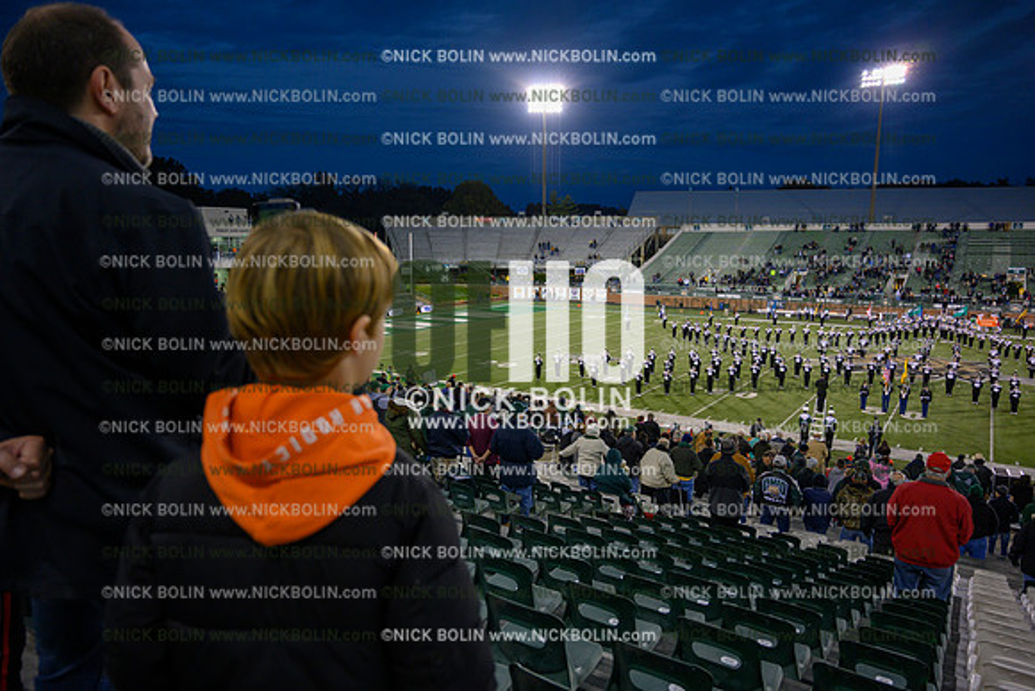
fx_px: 690
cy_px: 346
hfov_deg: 73.7
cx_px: 518
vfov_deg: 53.2
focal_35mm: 24
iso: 2000
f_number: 4
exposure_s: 1/320
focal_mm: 24
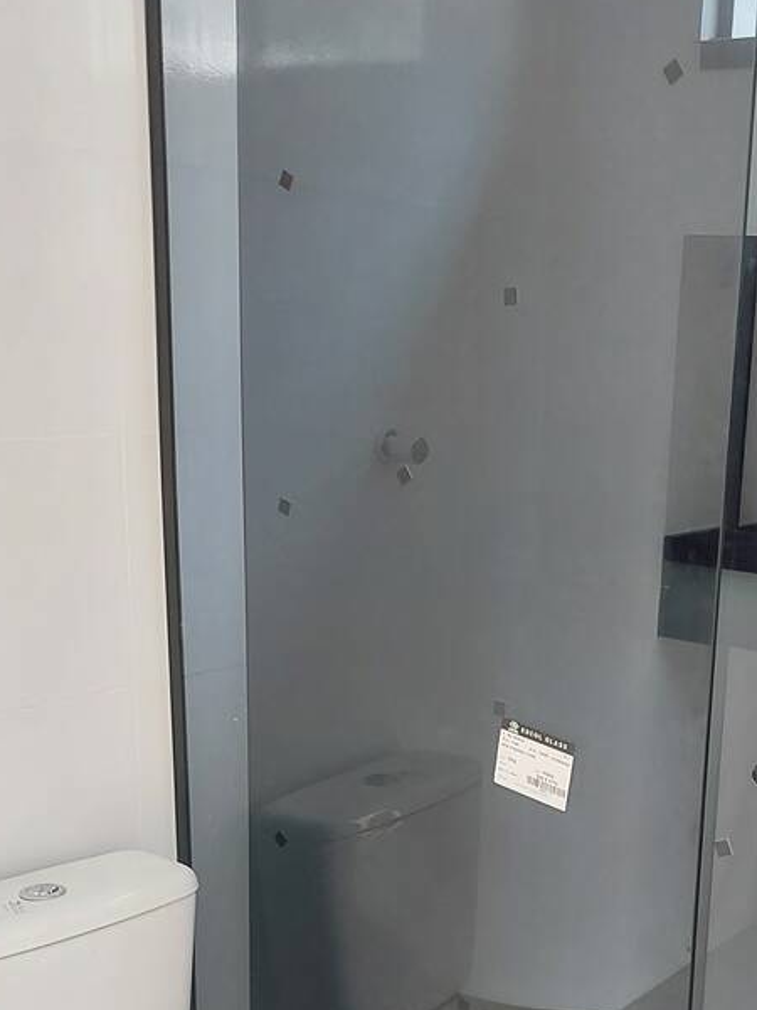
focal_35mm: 54
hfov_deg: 26.5
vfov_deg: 35.0
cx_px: 607
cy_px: 727
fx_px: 1575
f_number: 1.8
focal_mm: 4.6
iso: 320
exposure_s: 1/30
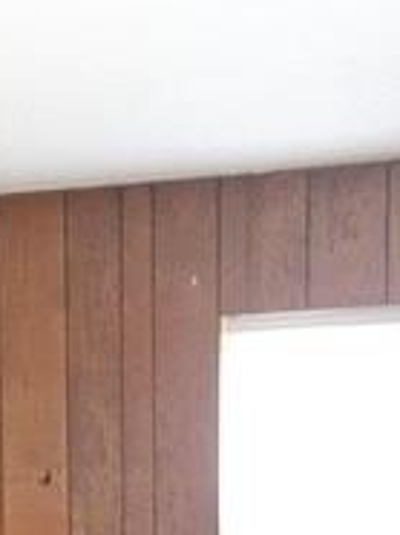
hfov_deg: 14.0
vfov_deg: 18.7
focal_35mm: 100
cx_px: -173
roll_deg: +1.8
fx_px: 1544
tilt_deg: -5.5
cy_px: 630
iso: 40
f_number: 2.2
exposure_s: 1/15
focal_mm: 4.15
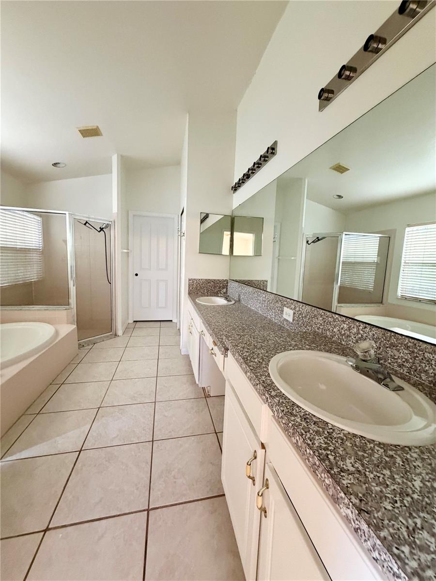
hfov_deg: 85.7
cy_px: 290
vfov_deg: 102.1
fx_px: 235
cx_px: 218
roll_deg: -3.0
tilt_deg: -7.4
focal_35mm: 14
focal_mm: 2.22
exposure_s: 1/60
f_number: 2.2
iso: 500
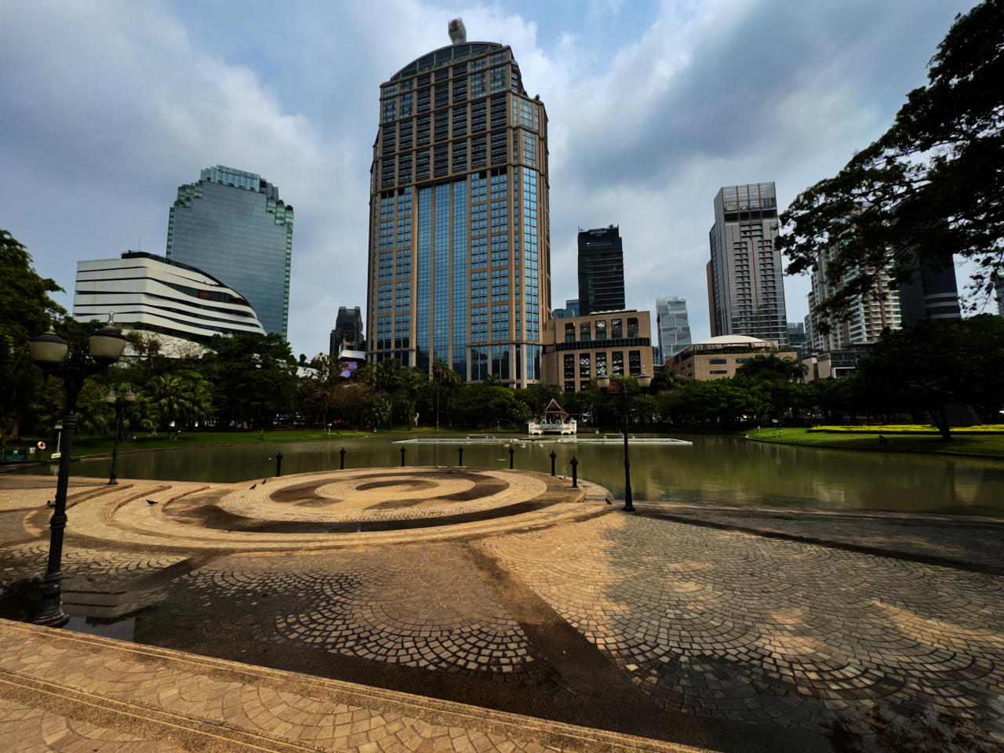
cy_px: 376
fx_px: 406
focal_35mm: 14
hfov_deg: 102.1
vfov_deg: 85.7
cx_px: 502
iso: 50
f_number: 2.2
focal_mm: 2.22
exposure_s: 1/2208
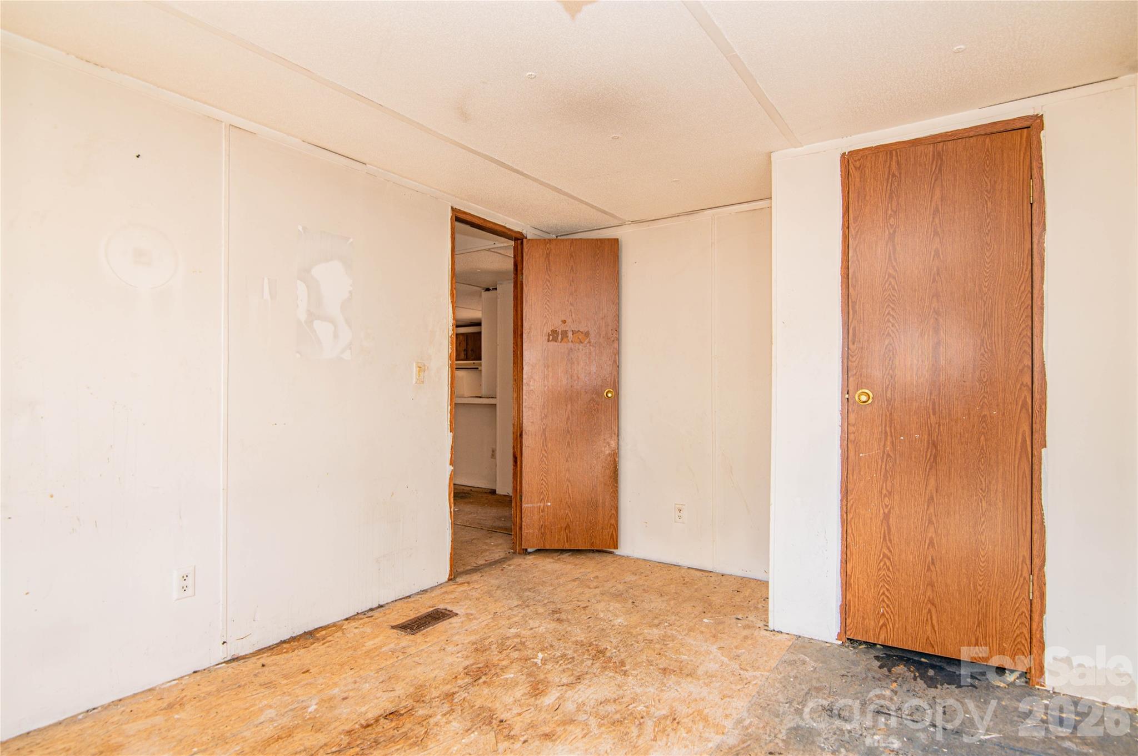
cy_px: 378
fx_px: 600
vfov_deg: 64.5
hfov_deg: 87.0
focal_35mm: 19
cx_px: 569
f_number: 4
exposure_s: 1/60
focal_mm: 19
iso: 280
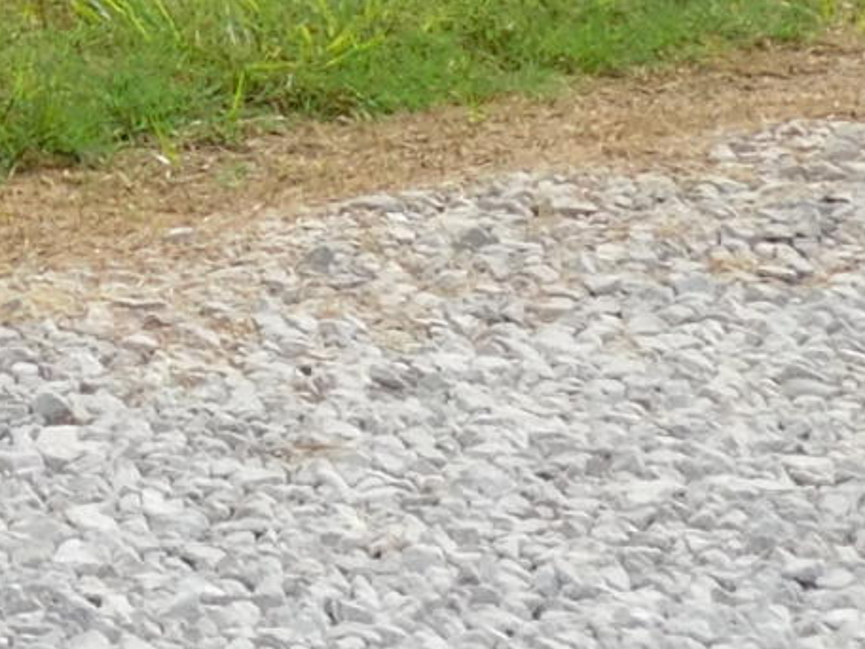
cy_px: -1281
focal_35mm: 296
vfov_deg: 4.8
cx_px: -1533
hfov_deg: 6.3
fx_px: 7397
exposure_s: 1/1000
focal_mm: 8
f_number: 3.7
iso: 125
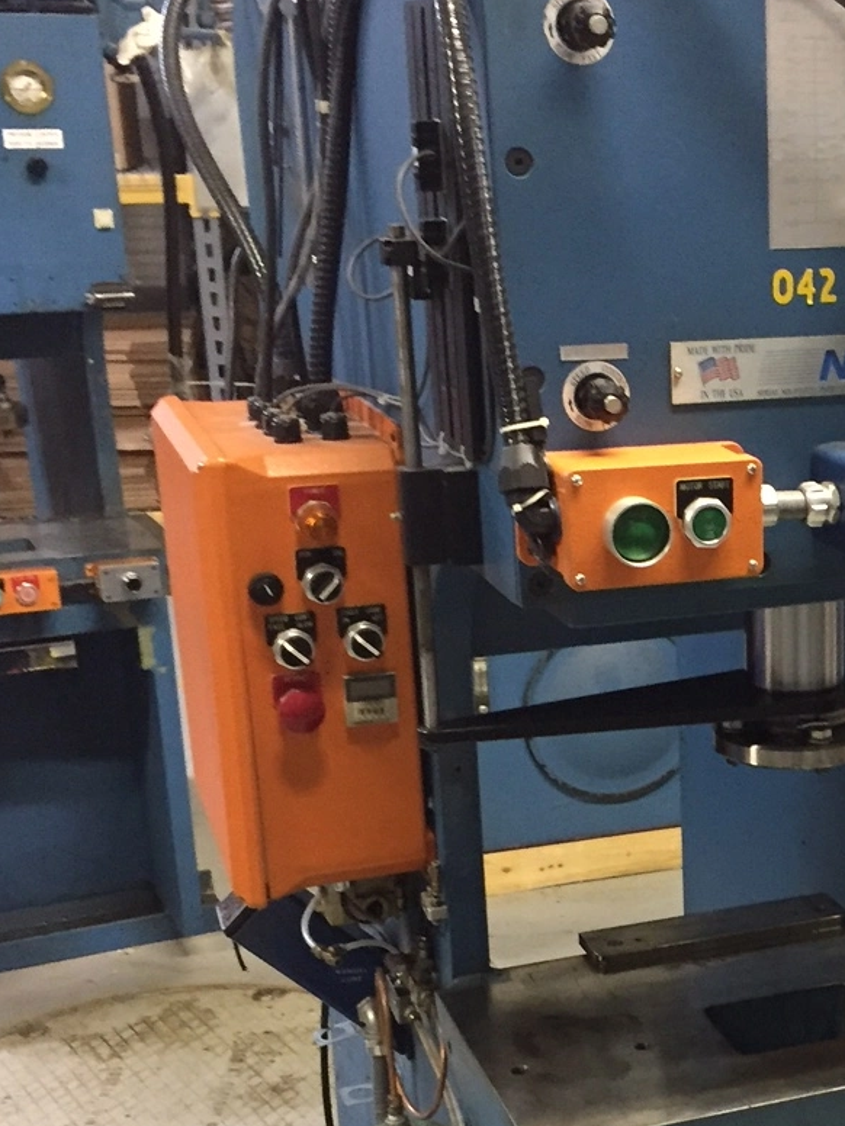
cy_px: 800
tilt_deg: -17.7
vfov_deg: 31.3
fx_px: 1985
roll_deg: +0.3
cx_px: 864
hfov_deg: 23.0
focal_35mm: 61
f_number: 2.2
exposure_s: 1/15
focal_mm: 4.15
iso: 250
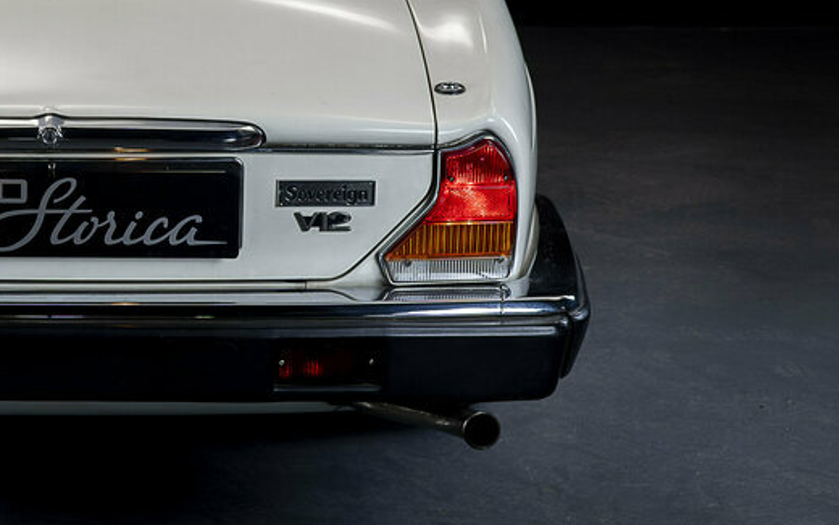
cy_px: 53
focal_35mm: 87
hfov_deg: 23.1
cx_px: 47
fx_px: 1989
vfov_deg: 14.9
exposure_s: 1/8
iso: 250
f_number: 7.1
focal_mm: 37
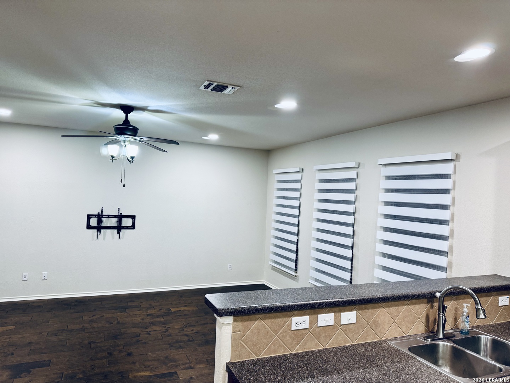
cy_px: 192
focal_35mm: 24
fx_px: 354
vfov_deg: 56.8
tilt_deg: +0.2
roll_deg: -2.8
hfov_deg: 71.6
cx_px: 255
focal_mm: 6.76
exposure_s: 1/60
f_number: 1.78
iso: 160
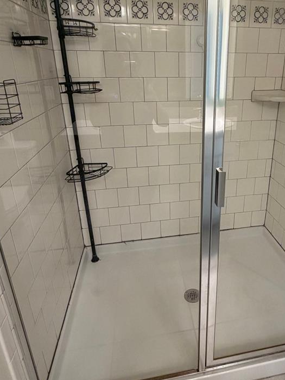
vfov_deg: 71.2
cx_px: 188
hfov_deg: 55.7
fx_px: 263
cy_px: 161
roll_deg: +0.3
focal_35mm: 24
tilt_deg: -19.1
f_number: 2.2
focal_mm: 2.22
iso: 160
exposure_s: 1/60
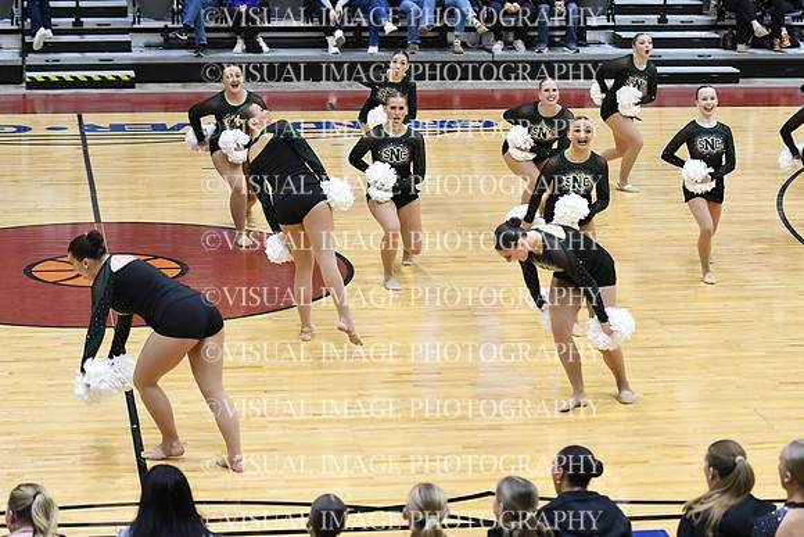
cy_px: 268
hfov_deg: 19.5
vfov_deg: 13.0
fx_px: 2345
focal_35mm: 105
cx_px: 402
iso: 3200
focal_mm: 70
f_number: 2.8
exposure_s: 1/400
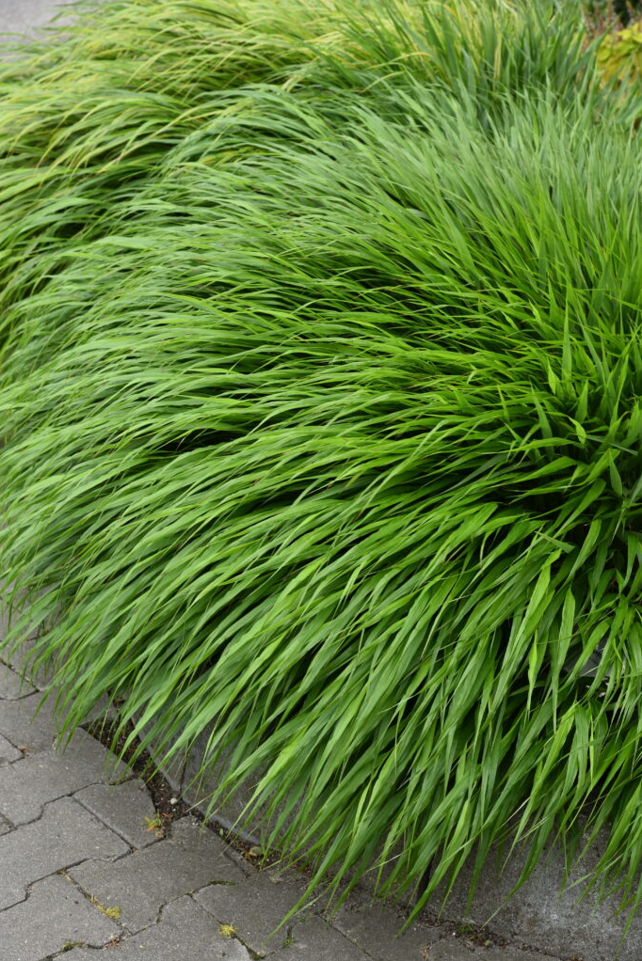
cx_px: 318
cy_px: 485
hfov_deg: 17.7
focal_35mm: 77
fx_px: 2058
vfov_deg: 26.3
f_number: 8
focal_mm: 75
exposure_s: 1/160
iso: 200
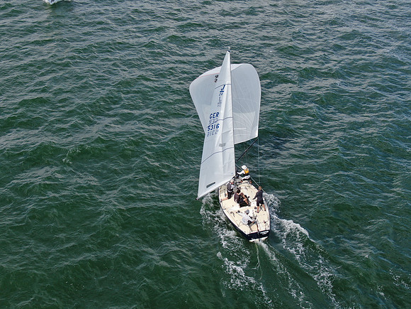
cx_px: 206
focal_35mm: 48
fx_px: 570
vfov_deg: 30.3
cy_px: 154
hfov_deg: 39.7
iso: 100
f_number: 3.8
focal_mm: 8.6
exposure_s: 1/500
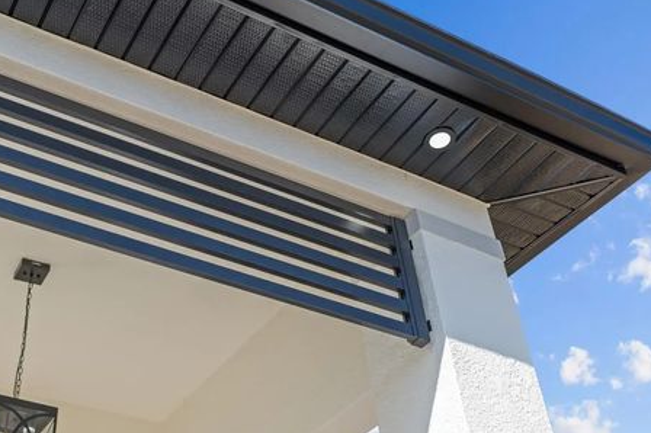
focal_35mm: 50
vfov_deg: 26.9
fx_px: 903
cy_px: 246
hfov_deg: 39.2
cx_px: 218
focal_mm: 35
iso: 100
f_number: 1.4
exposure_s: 1/2000
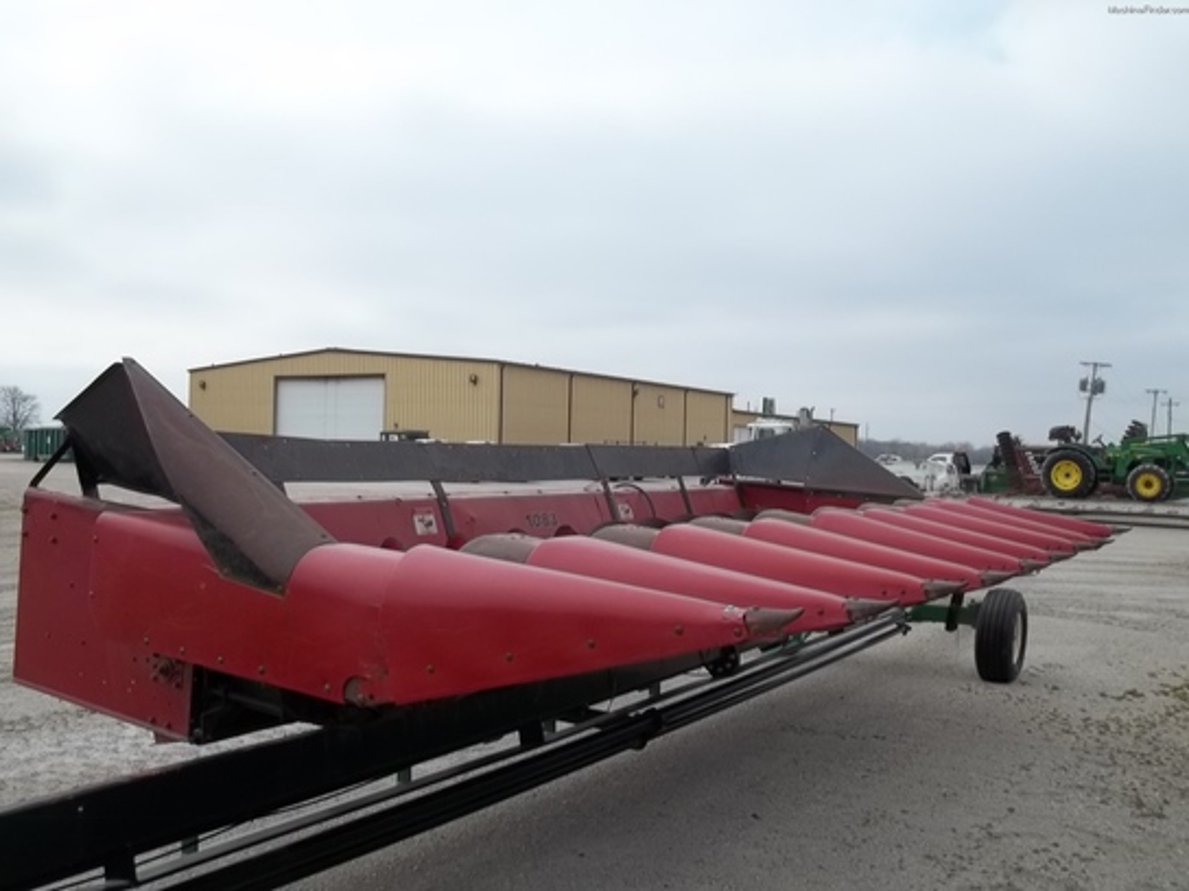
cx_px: 594
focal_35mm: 33
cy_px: 446
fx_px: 1133
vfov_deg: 42.9
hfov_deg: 55.4
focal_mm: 5.9
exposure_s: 1/125
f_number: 8
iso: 64
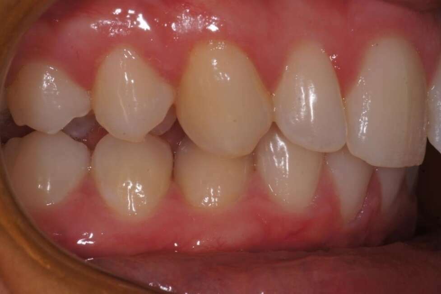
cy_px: 147
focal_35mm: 150
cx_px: 220
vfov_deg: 9.2
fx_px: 1838
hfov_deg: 13.7
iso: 200
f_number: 22
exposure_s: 1/160
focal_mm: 100
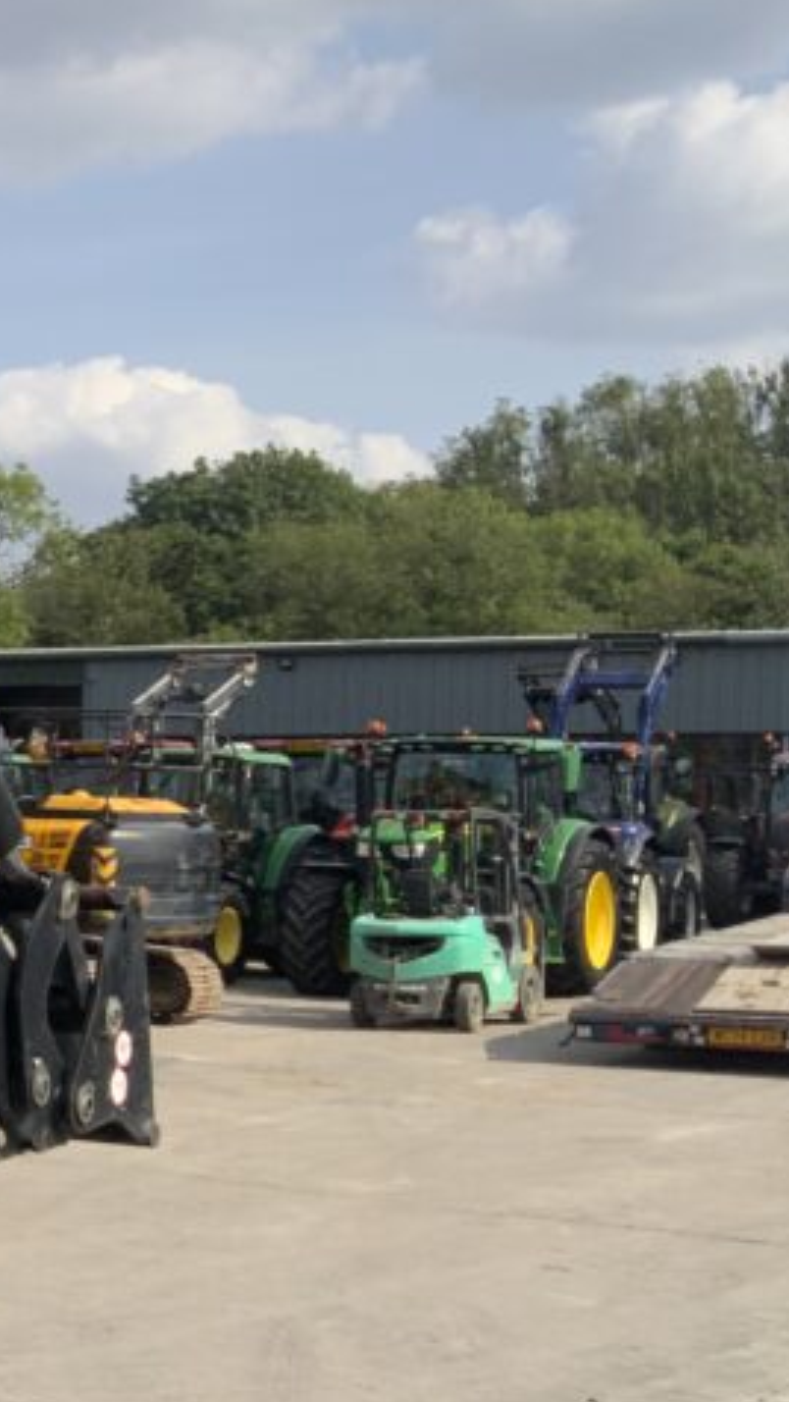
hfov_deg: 15.4
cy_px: 778
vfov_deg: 31.0
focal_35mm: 68
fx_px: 2527
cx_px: -604
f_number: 1.8
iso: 16
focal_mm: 3
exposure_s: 1/1534
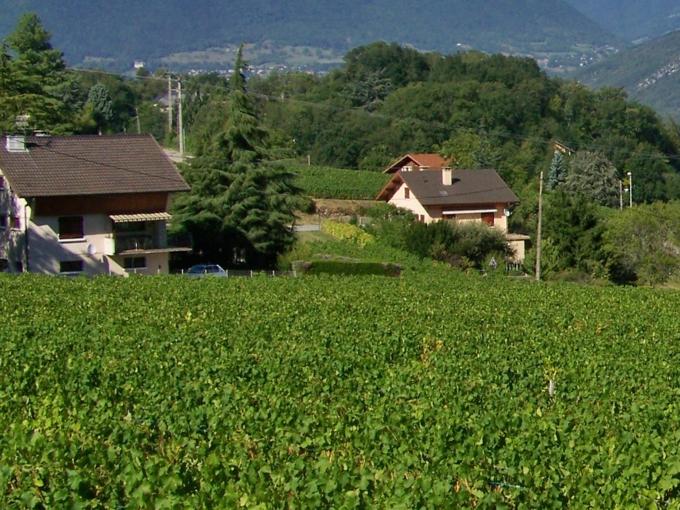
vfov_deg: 16.8
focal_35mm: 88
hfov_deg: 21.1
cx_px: 755
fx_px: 1729
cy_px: 235
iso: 64
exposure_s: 1/640
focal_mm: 6.3
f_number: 6.3
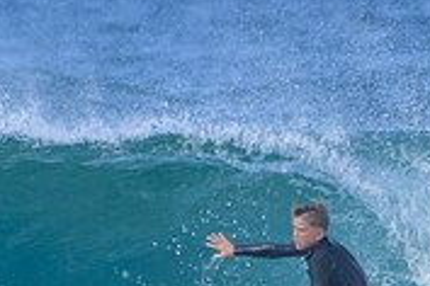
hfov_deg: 0.7
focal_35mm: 2785
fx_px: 33263
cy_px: 391
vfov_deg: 0.5
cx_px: 233
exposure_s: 1/2000
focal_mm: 850
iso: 1250
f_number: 11
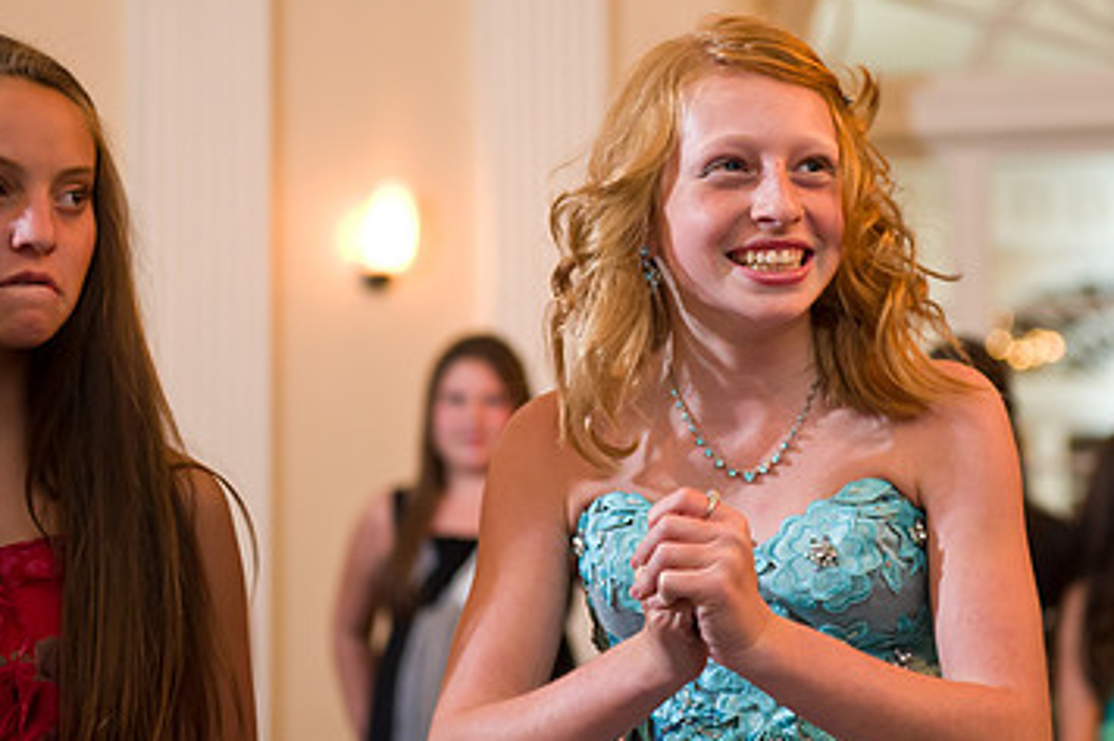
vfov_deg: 12.0
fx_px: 3526
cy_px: 285
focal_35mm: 114
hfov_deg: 17.9
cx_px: 760
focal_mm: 70
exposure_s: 1/125
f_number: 3.2
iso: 1600
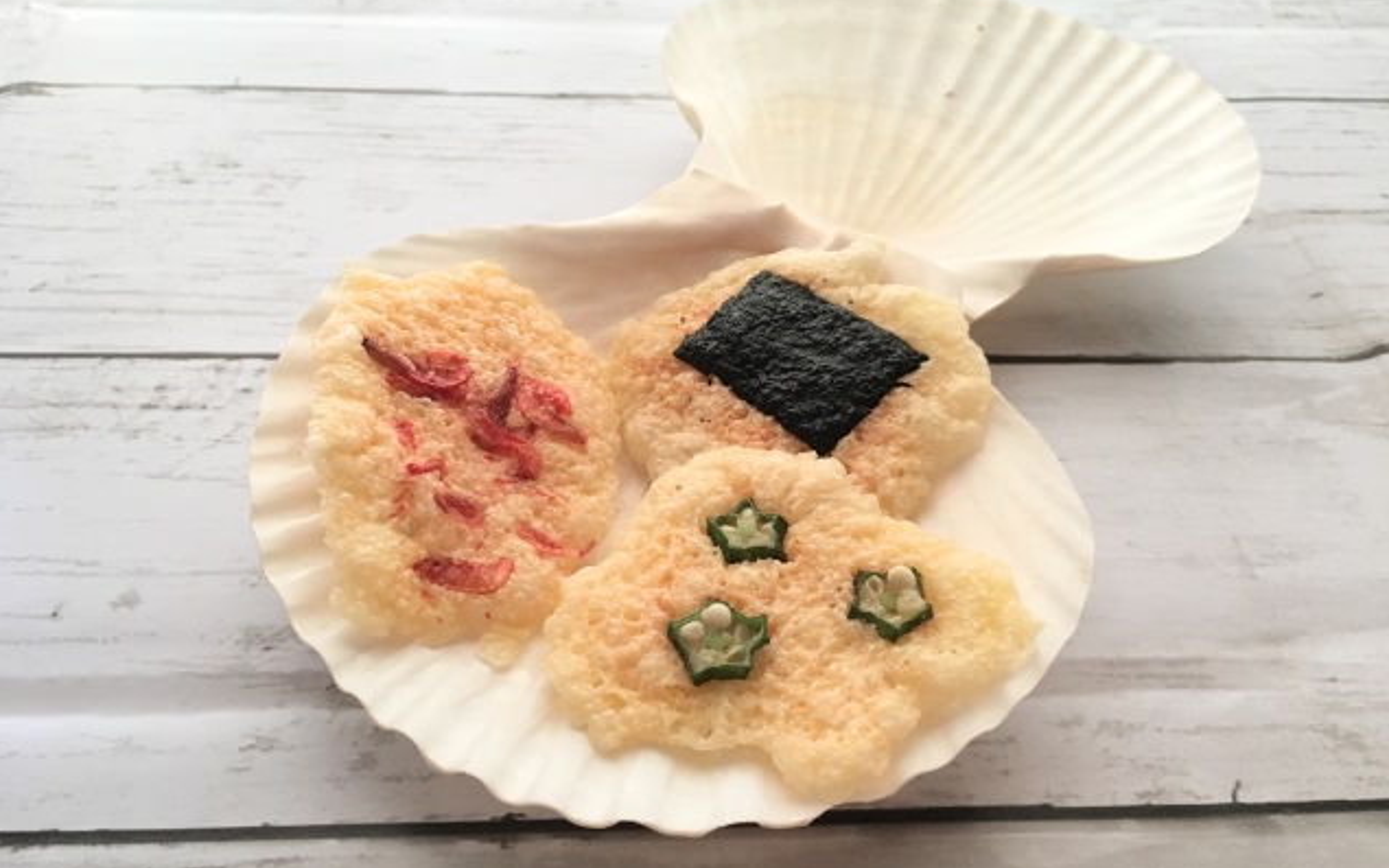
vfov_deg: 40.6
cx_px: 693
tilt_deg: -42.2
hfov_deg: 61.2
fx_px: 1174
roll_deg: -4.7
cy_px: 444
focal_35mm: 31
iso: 125
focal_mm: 4.15
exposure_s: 1/30
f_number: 2.2
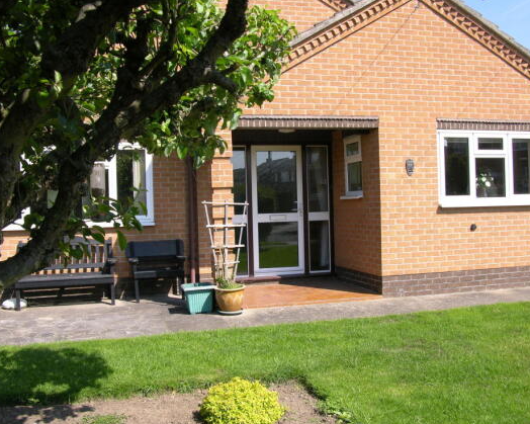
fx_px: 596
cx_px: 252
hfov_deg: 47.9
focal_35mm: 38
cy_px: 210
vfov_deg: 39.1
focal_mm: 8.9
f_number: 5
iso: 50
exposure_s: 1/175
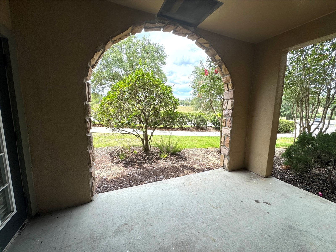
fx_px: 136
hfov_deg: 102.1
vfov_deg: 85.7
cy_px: 126
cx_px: 168
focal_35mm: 14
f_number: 2.2
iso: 50
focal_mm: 2.22
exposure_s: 1/796
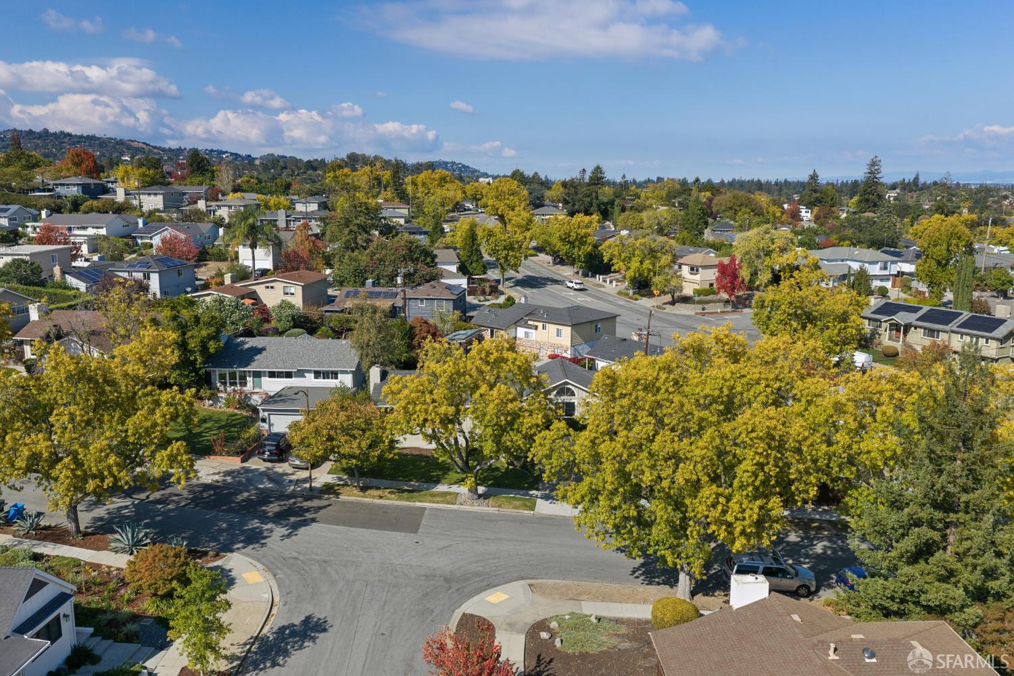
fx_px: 789
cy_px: 338
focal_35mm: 28
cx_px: 507
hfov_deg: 65.5
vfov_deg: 46.4
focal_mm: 14.4
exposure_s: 1/160
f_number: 2.8
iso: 125
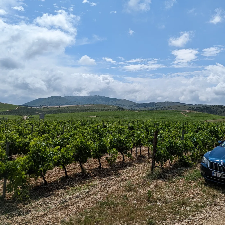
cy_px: 81
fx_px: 272
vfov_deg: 44.5
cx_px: 151
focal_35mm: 37
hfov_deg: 44.2
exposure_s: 1/5155
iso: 44
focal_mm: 6.81
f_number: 1.85
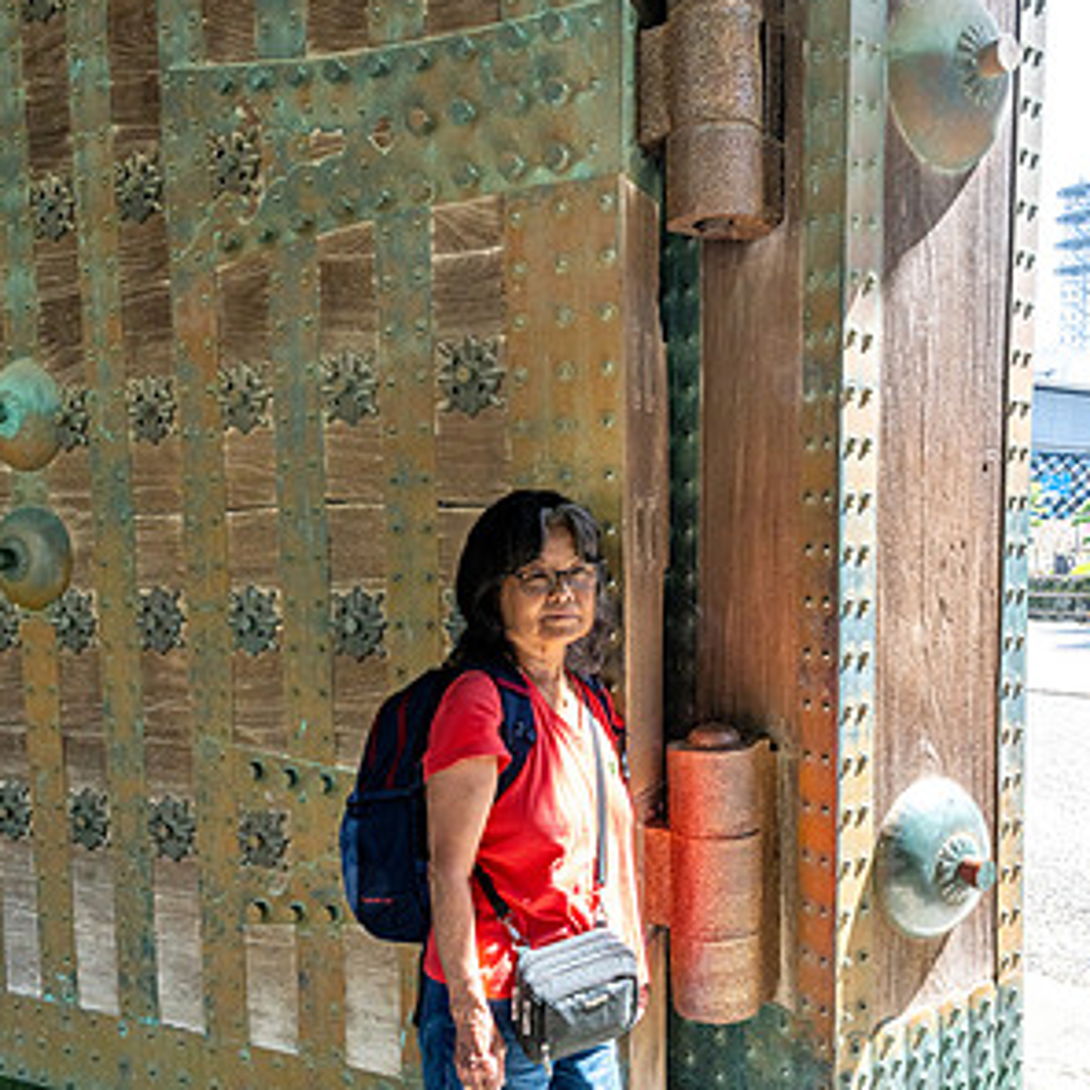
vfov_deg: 52.1
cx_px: 549
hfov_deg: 52.5
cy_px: 659
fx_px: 1104
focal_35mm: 31
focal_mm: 24
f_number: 16
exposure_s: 1/125
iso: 1400
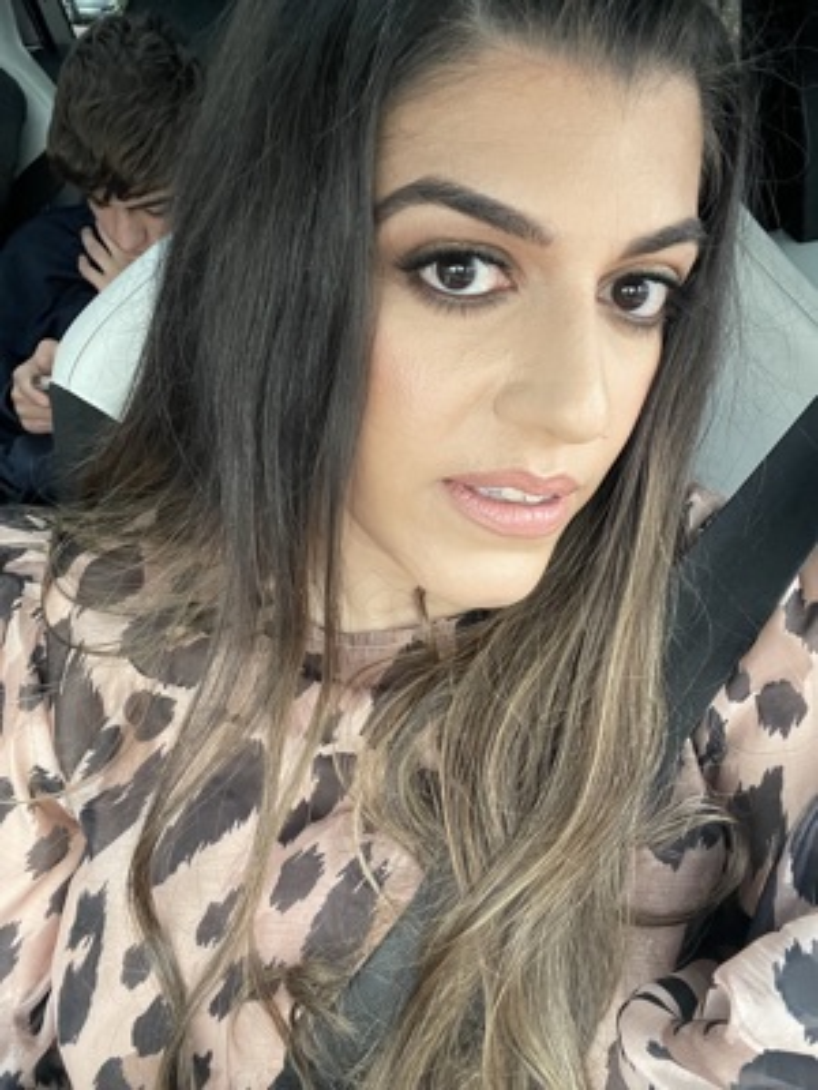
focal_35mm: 30
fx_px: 945
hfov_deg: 46.8
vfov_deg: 60.0
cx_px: 409
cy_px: 545
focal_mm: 2.71
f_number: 2.2
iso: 320
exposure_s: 1/50
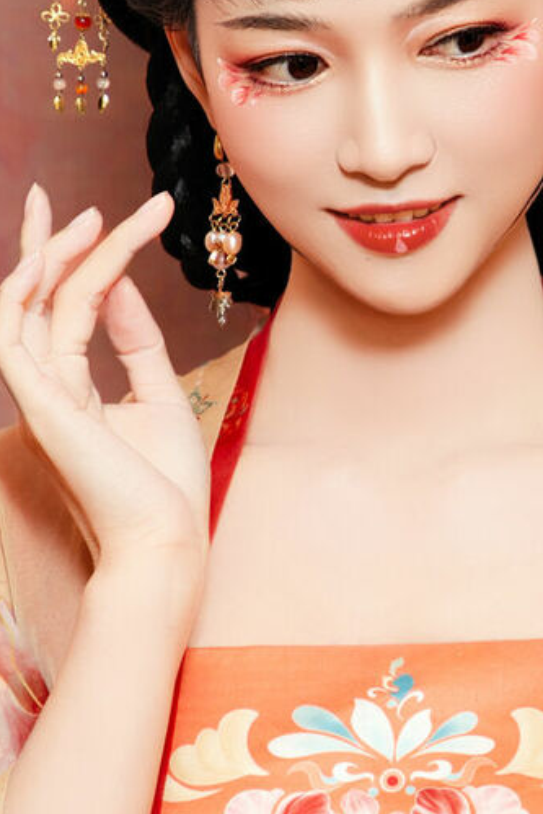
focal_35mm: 325
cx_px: 408
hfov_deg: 4.2
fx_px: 7347
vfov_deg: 6.3
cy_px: 298
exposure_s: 1/160
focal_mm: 105
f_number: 5
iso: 100
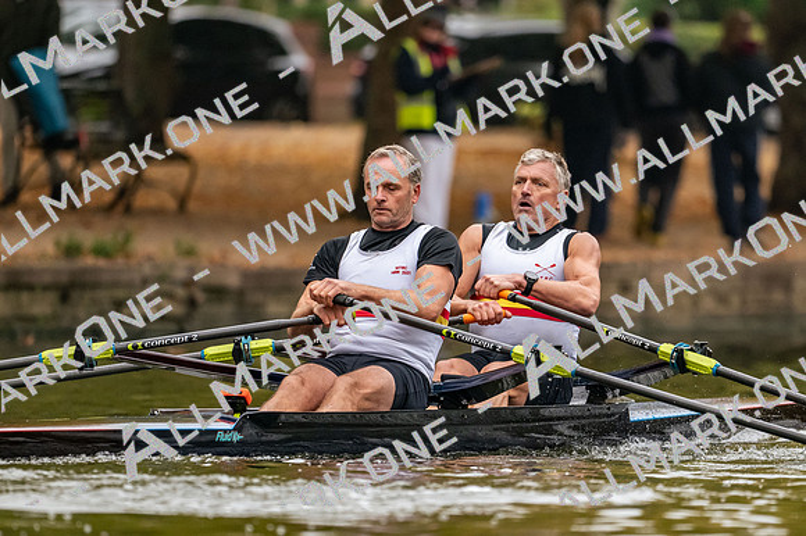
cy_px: 268
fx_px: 13425
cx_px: 403
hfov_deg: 3.4
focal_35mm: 600
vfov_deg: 2.3
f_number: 4.5
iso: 2500
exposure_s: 1/2500
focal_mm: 400
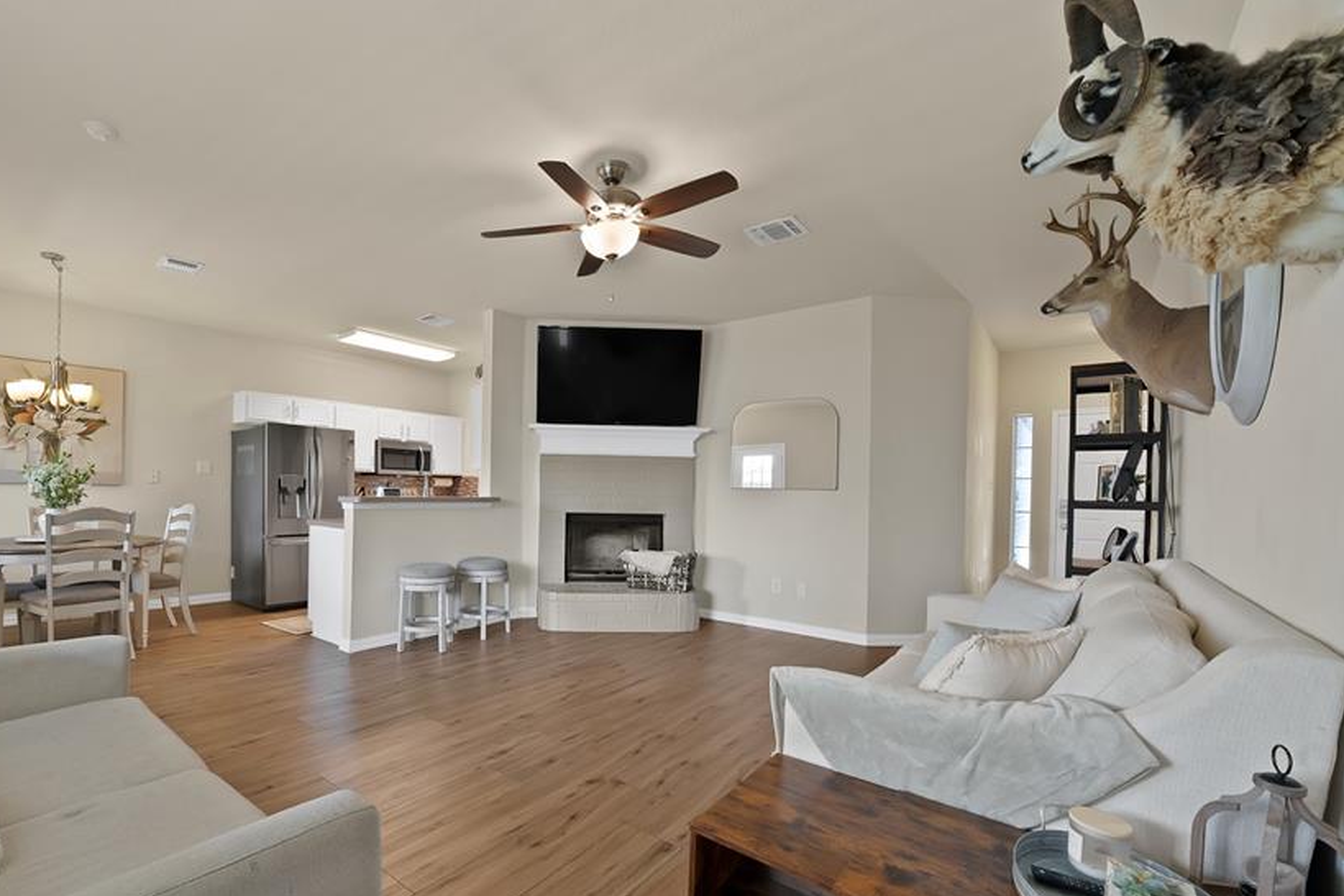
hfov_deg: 99.5
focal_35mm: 15
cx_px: 560
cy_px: 491
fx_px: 560
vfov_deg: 77.1
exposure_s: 1/3
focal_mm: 12
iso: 640
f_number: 9
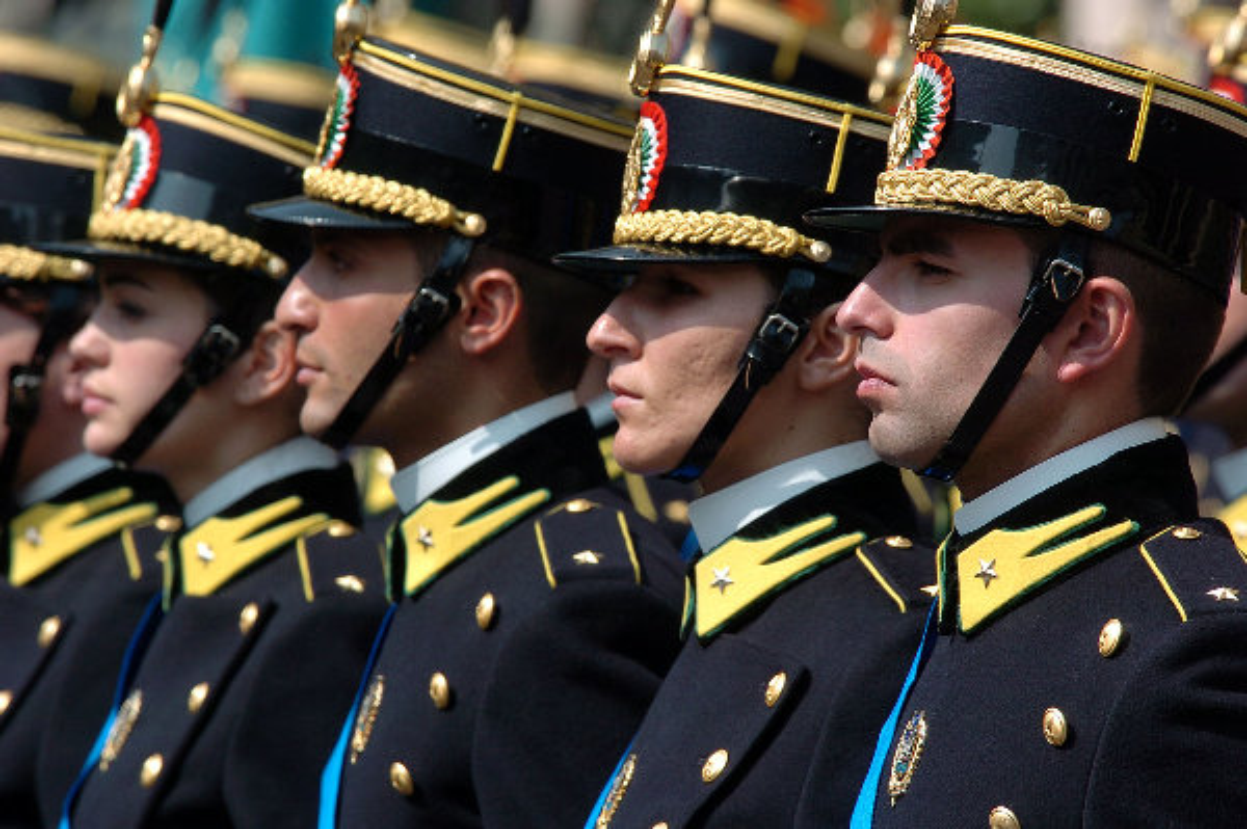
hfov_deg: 4.2
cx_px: 624
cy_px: 414
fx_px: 17132
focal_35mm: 495
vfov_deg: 2.8
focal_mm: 330
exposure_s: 1/250
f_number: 8
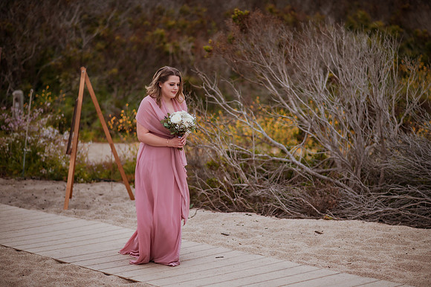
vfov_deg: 16.1
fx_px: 1017
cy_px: 144
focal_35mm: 85
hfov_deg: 23.9
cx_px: 216
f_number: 1.8
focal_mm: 85
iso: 200
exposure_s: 1/1250
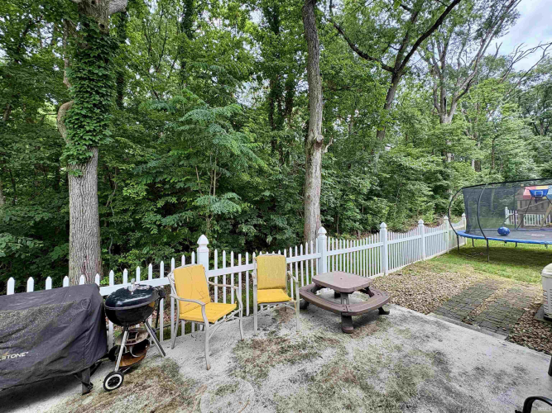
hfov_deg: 102.1
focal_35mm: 14
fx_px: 223
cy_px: 206
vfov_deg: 85.7
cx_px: 276
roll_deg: +0.8
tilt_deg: +2.3
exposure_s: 1/209
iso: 40
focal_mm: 2.22
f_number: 2.2
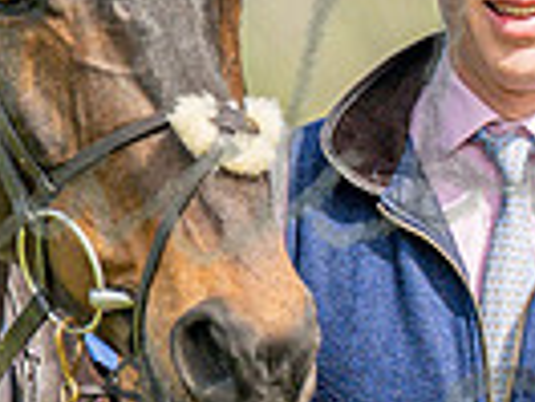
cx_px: 152
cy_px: 28
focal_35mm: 1257
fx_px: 19427
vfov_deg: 1.2
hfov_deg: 1.6
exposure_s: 1/2500
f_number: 4.5
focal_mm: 170
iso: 400
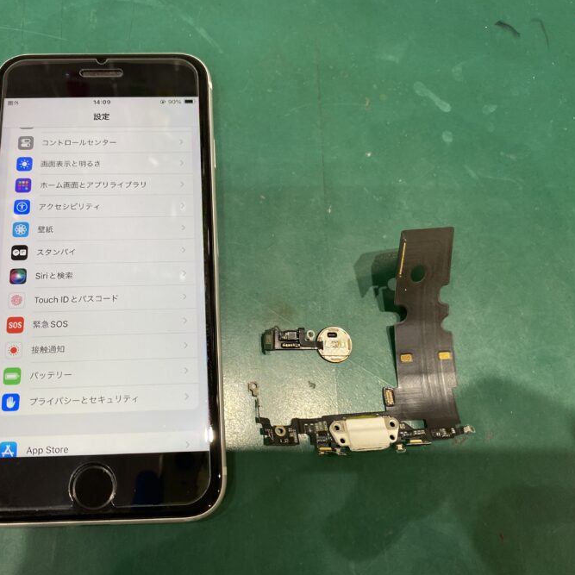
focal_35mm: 31
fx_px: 583
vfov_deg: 52.5
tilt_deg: -73.8
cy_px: 288
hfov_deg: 52.0
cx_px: 216
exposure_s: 1/100
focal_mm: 4.25
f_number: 1.8
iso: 80
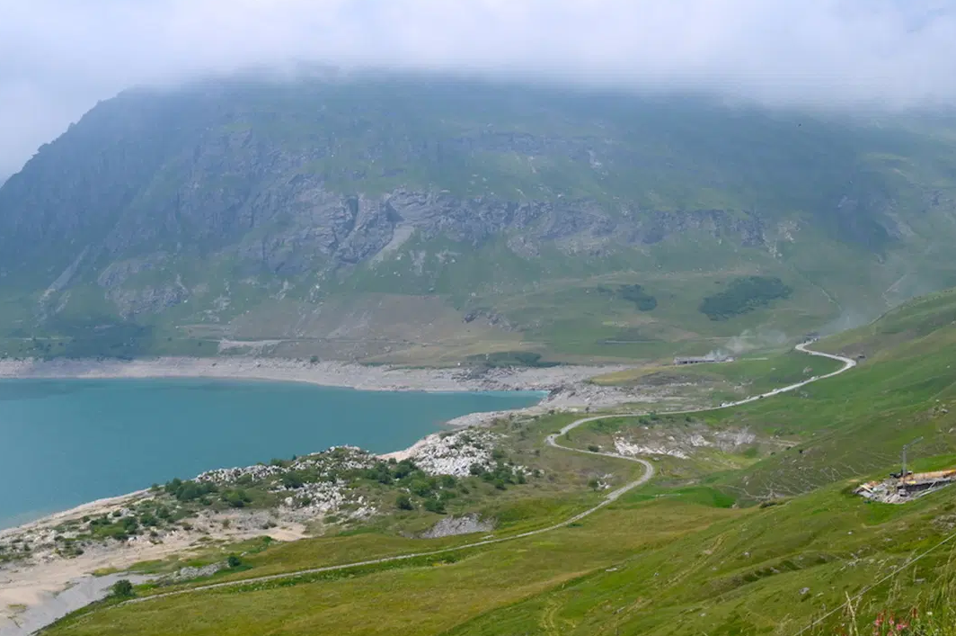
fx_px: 1167
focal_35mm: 44
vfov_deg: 30.4
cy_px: 335
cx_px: 526
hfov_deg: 44.5
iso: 500
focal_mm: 39
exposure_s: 1/1000
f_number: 11
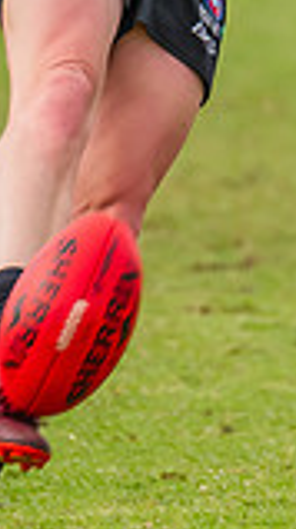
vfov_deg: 1.0
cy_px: -52
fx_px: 29215
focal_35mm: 2086
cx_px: 326
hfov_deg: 0.6
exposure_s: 1/1600
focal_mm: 380
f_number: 5.6
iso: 800
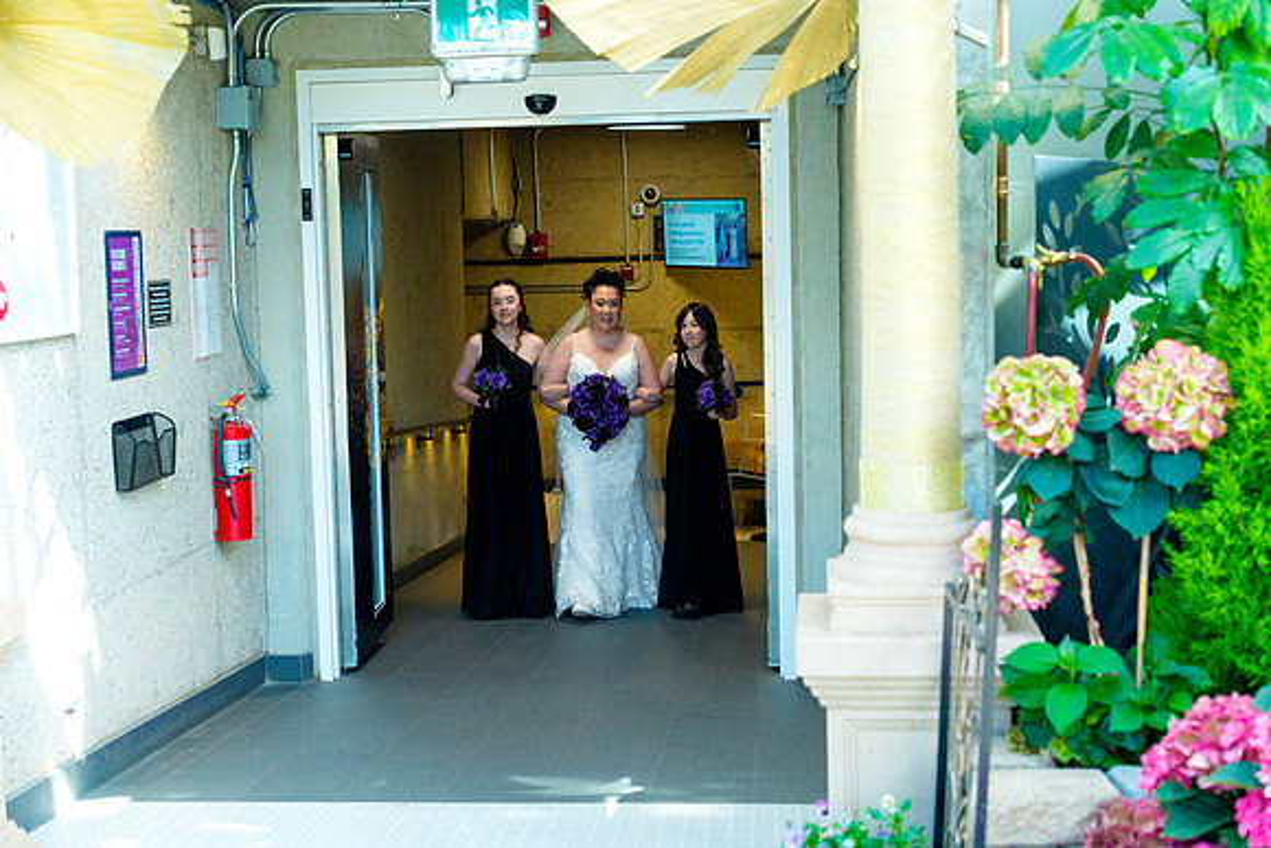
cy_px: 424
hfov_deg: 39.6
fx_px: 1766
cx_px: 636
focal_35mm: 50
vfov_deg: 27.0
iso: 640
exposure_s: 1/1600
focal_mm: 50
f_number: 3.2
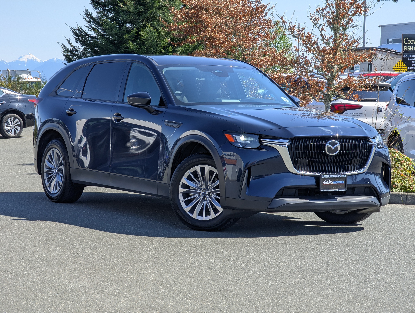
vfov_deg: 14.0
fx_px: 1273
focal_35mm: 106
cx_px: 208
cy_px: 156
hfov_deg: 18.5
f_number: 3.5
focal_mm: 19
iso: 29
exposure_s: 1/247
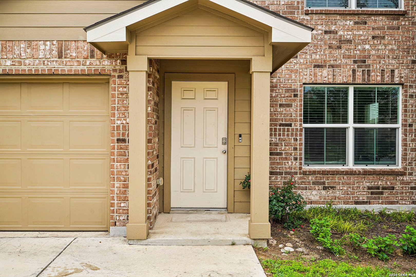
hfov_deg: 54.4
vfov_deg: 37.9
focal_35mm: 35
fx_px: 404
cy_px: 138
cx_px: 208
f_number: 8
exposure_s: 1/100
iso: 100
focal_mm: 35
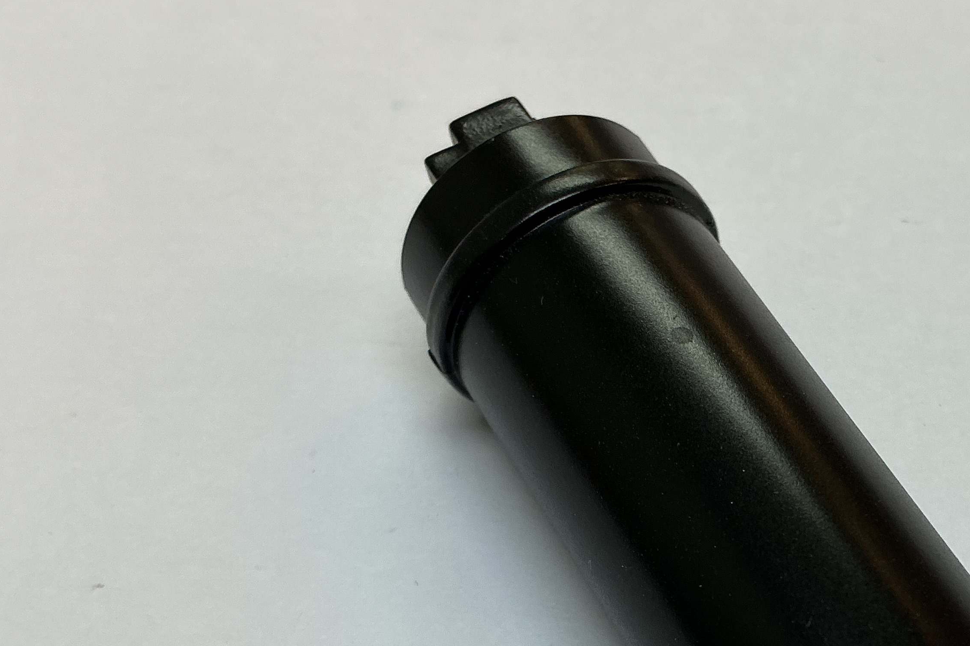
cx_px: 784
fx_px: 1455
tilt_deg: -60.7
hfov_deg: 35.6
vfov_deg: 24.6
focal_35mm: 54
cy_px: 519
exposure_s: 1/120
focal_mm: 3
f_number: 1.8
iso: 32
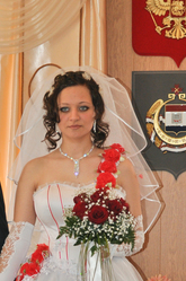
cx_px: 16
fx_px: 981
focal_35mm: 126
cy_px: 271
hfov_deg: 10.8
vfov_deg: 16.0
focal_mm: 38
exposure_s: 1/125
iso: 400
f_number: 5
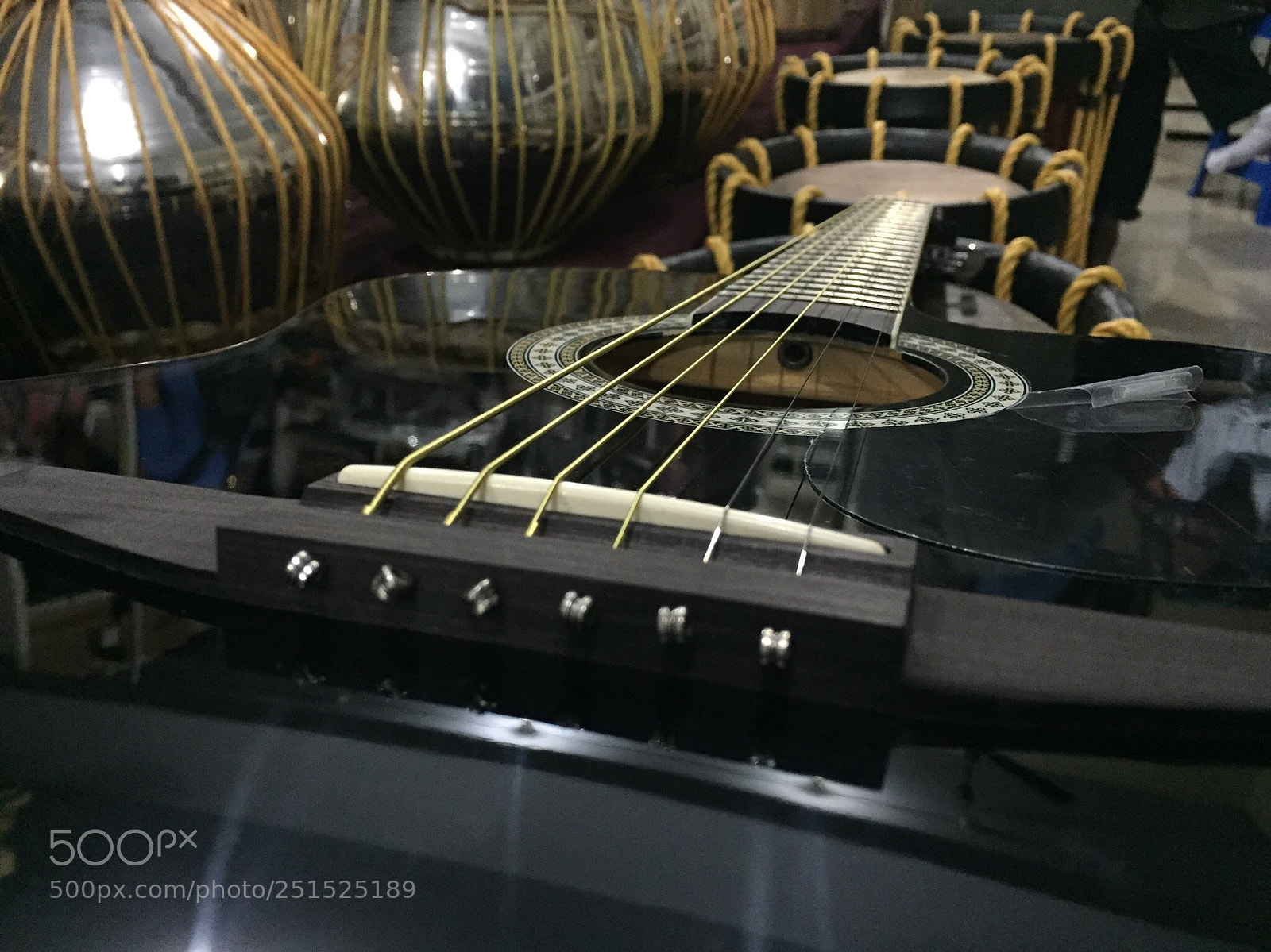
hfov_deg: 61.7
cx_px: 636
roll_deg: +2.3
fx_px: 1064
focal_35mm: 29
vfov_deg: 48.2
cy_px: 476
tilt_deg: -27.8
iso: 250
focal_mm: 4.15
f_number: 2.2
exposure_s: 1/15
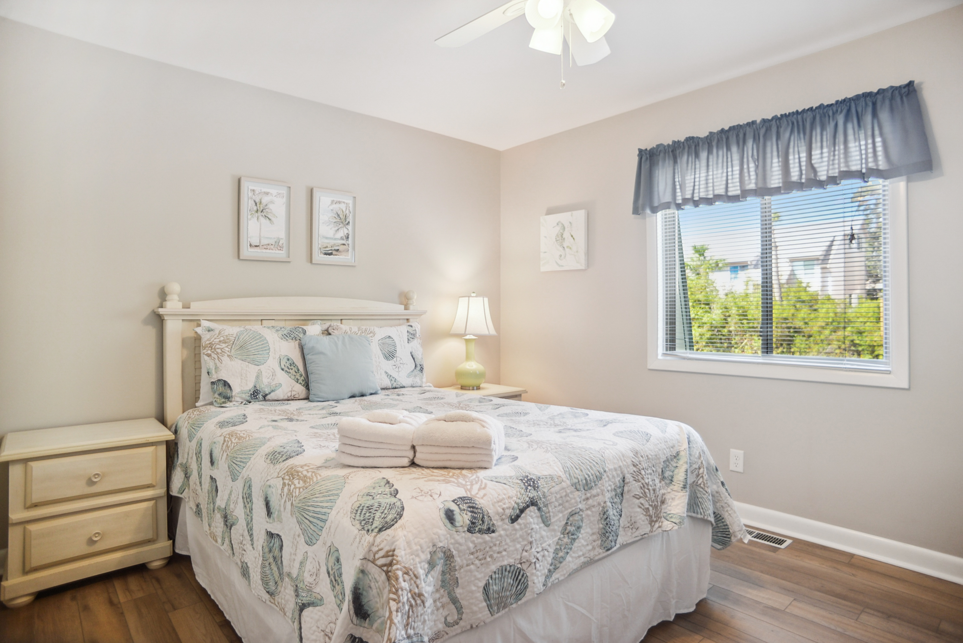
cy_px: 322
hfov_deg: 84.0
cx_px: 482
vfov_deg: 62.0
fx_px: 535
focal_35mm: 20
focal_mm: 20
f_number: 3.5
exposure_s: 1/80
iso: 400
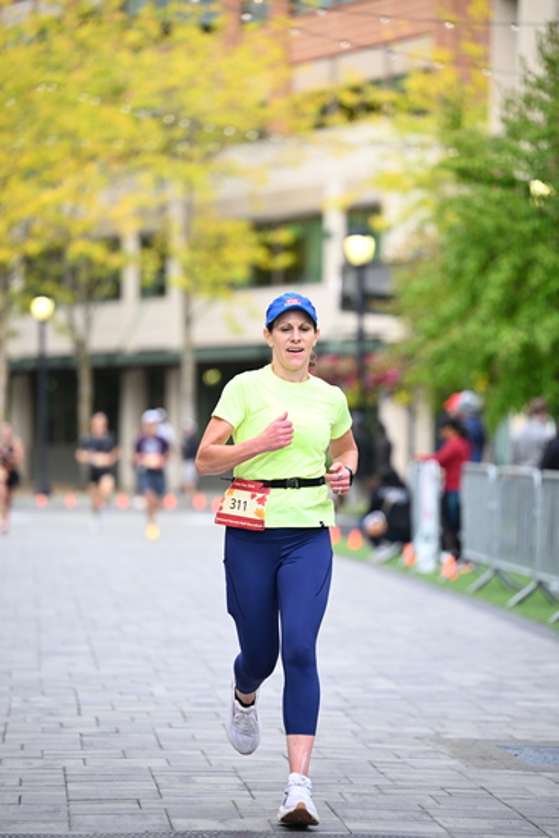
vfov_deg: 14.1
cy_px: 419
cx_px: 280
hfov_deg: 9.5
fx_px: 3375
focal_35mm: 145
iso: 1000
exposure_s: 1/1600
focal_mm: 145
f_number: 2.8
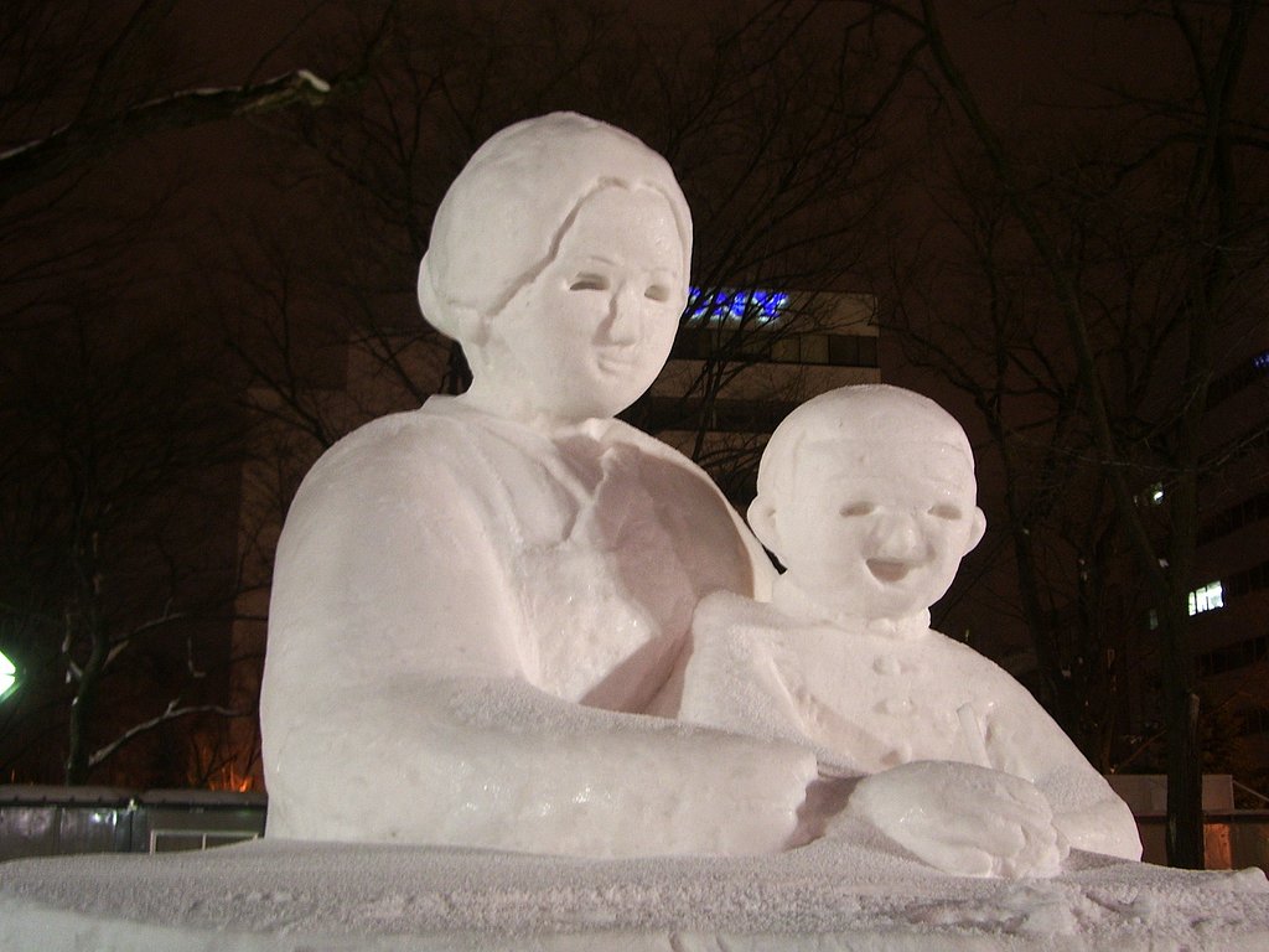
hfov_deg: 45.8
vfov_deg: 35.1
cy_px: 476
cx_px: 634
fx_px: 1503
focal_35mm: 41
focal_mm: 6.8
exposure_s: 1/4
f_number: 2.8
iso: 100
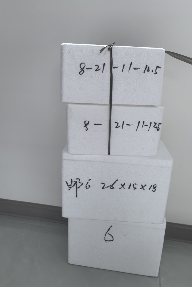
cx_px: 104
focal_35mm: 29
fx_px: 232
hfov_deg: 44.9
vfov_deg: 63.6
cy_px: 147
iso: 250
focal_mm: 5.75
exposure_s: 1/100
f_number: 2
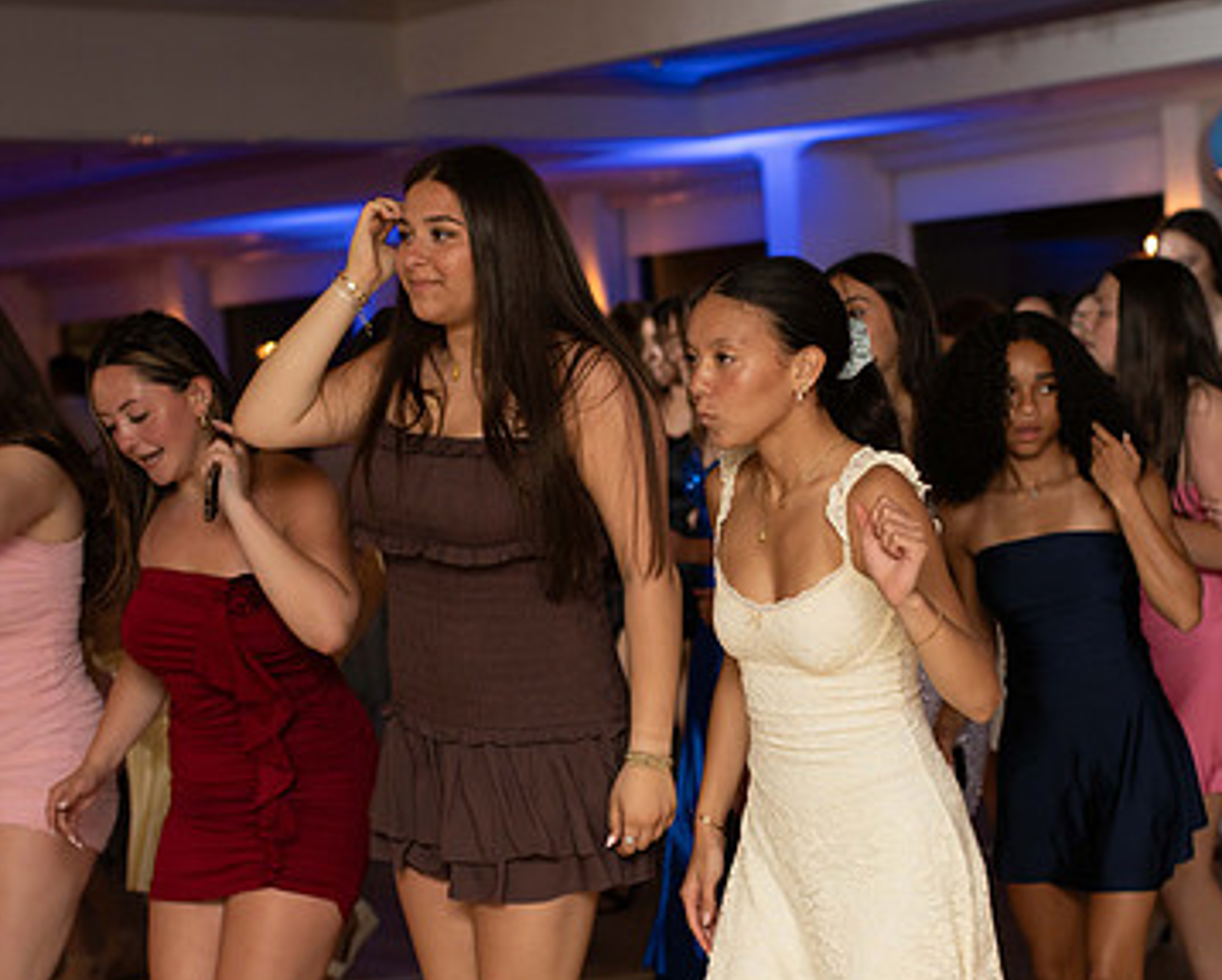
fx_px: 2751
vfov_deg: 20.1
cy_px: 623
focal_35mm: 76
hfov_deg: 25.0
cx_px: 580
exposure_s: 1/125
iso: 1600
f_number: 2.8
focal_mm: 50
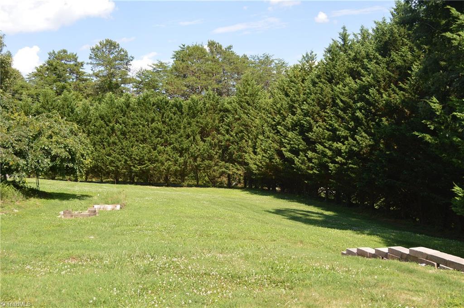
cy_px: 154
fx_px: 502
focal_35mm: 39
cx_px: 232
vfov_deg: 34.1
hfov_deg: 49.6
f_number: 5.6
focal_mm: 26
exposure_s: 1/200
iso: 100
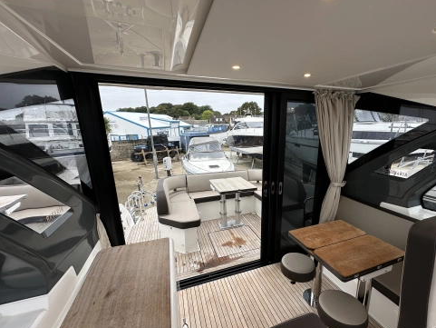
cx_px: 248
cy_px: 179
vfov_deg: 78.0
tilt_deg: -14.7
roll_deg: +0.3
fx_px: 202
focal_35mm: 16
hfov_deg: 93.9
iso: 40
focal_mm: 2.22
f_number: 2.2
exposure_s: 1/168
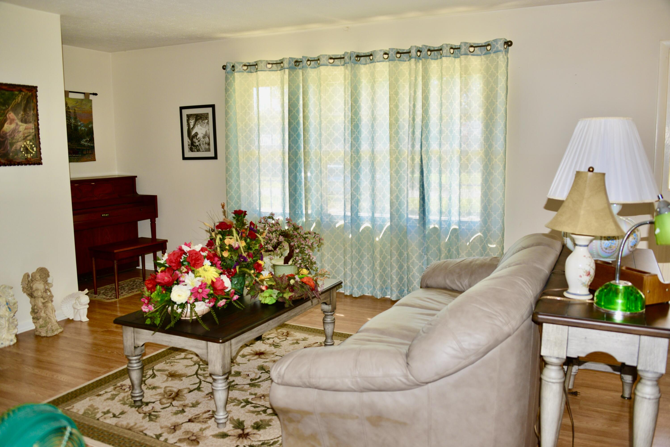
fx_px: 596
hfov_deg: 58.7
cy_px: 224
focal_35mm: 32
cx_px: 335
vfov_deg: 41.1
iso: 400
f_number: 4
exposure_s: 1/100
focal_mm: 32
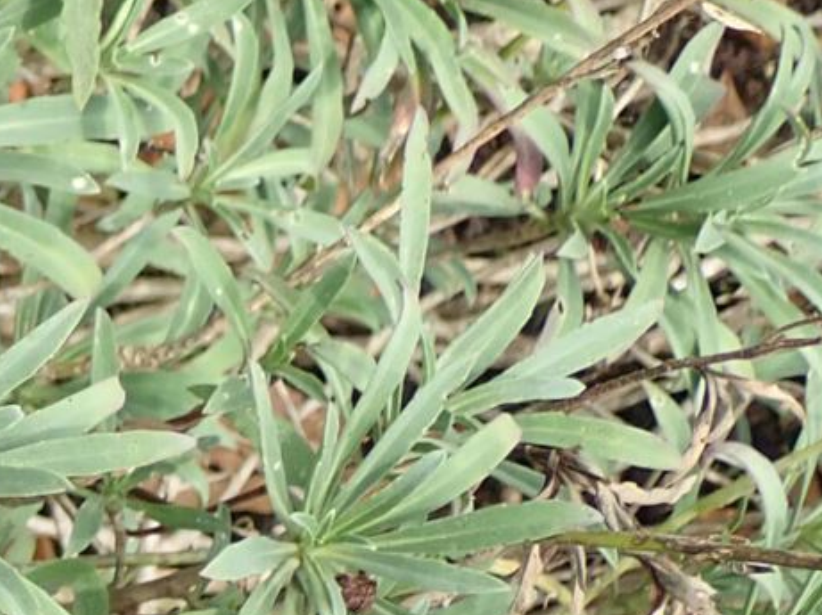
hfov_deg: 10.8
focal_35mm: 165
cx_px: -918
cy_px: 749
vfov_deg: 8.9
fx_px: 3915
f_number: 2.7
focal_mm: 6.86
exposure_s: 1/200
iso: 100
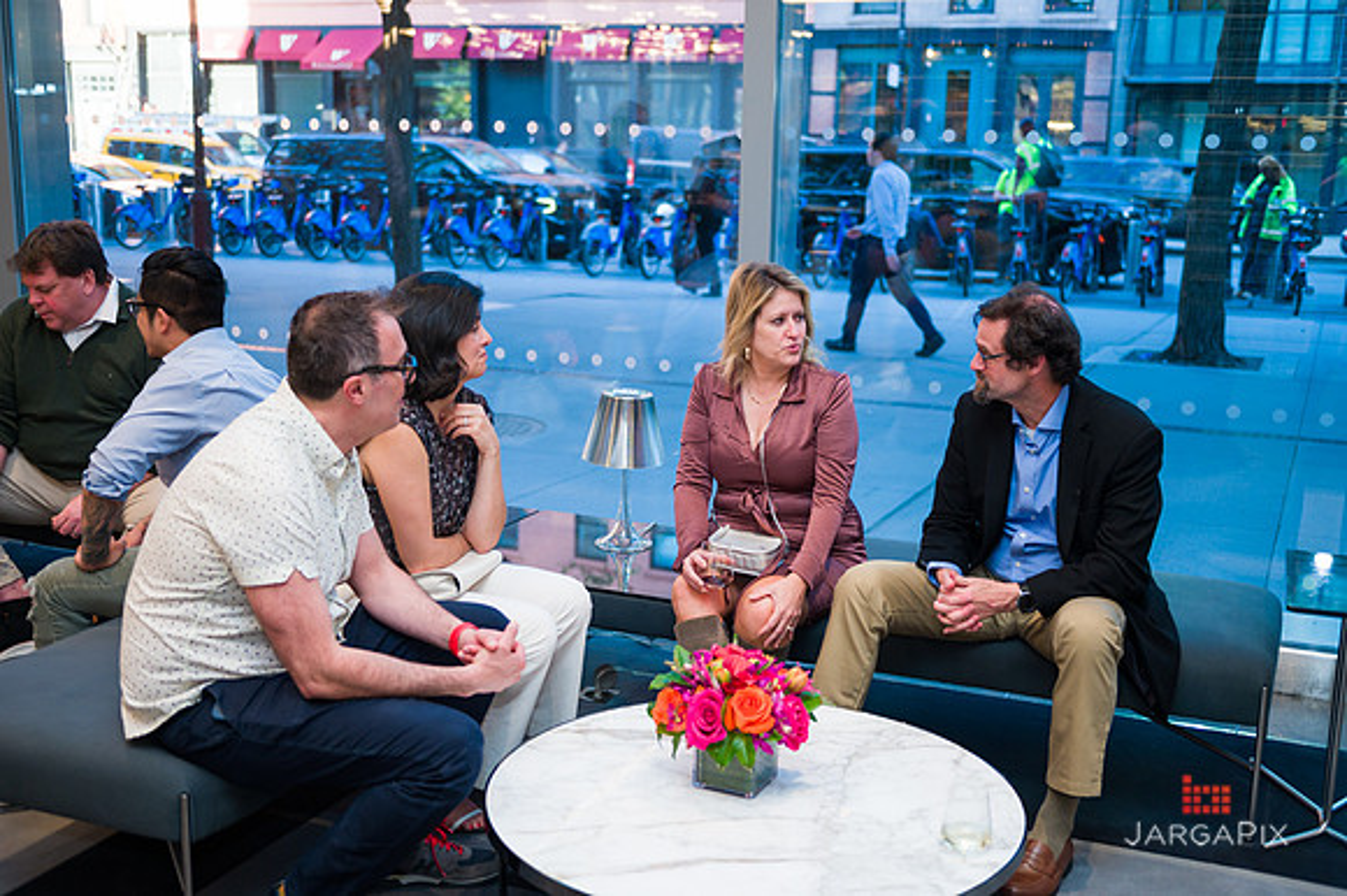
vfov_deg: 33.4
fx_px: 1496
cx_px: 674
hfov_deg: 48.5
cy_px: 448
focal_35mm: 40
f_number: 3.2
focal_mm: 40
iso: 400
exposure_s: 1/200
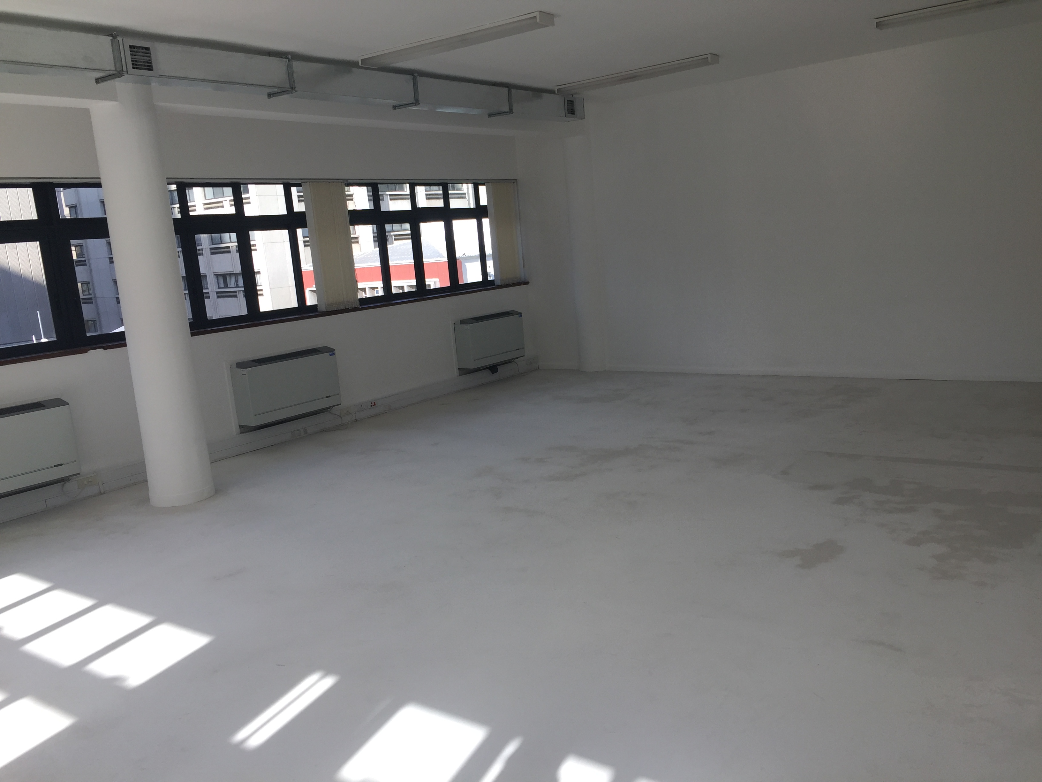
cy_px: 391
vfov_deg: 48.2
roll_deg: +4.0
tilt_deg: -10.8
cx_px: 521
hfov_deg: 61.7
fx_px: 873
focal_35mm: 29
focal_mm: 4.15
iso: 32
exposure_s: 1/501
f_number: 2.2
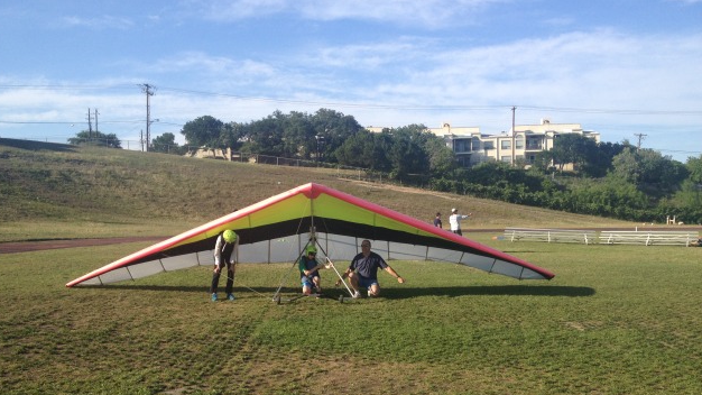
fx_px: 726
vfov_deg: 30.3
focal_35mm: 39
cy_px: 249
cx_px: 344
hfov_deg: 51.6
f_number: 2.4
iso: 50
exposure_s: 1/1284
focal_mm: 4.28
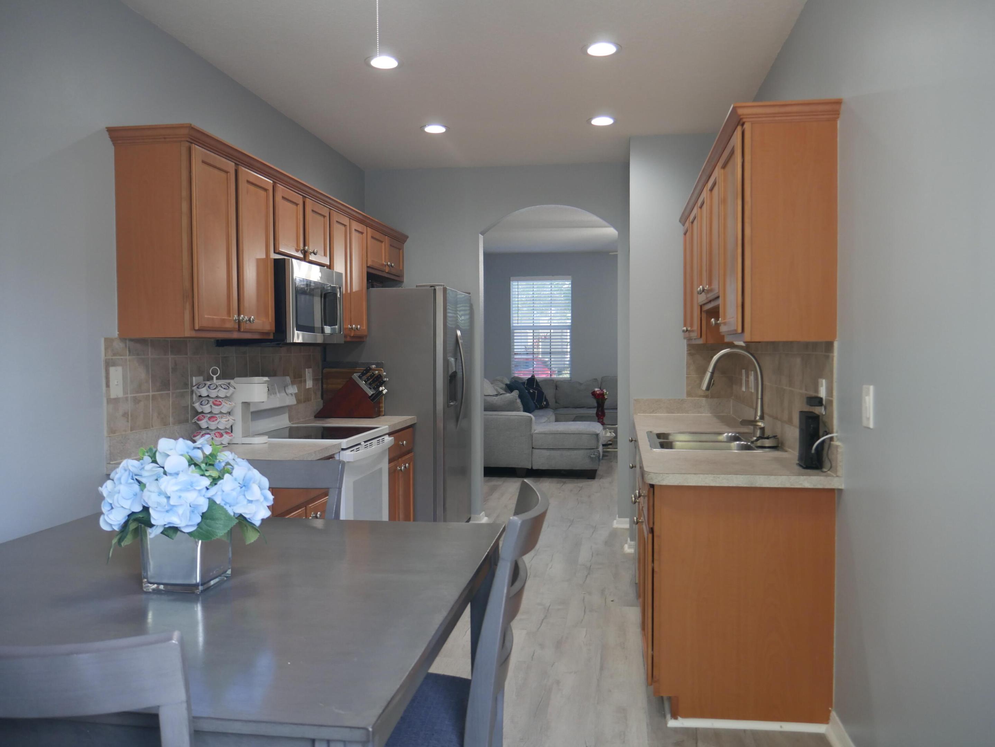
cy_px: 374
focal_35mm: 28
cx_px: 498
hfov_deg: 63.4
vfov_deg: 49.8
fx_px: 805
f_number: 3.5
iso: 500
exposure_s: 1/60
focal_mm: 14
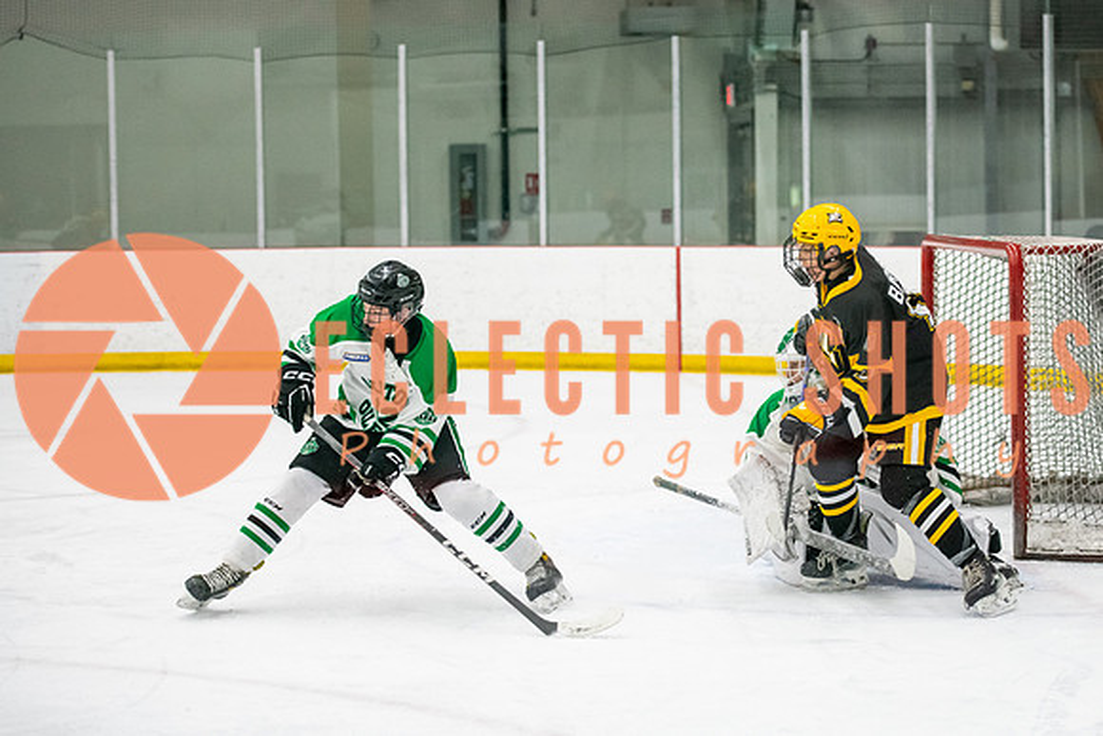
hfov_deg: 20.5
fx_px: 3042
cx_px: 718
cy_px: 362
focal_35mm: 99
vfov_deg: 13.8
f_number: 2.8
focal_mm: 75
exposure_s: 1/800
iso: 4000
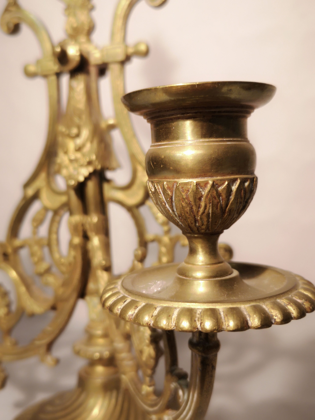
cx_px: 158
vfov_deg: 52.6
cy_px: 210
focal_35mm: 35
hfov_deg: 40.7
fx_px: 425
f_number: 1.8
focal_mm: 3.95
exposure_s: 1/50
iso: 100
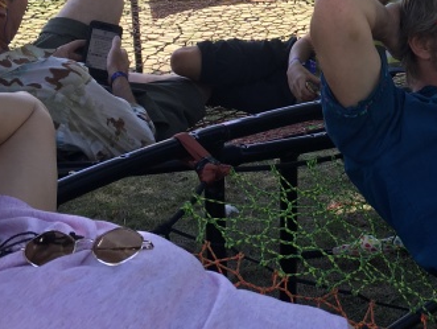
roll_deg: +0.0
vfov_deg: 20.6
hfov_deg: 26.9
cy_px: 28
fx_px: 885
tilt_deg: -12.1
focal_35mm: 70
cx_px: 387
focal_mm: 4.15
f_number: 2.2
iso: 25
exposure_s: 1/251
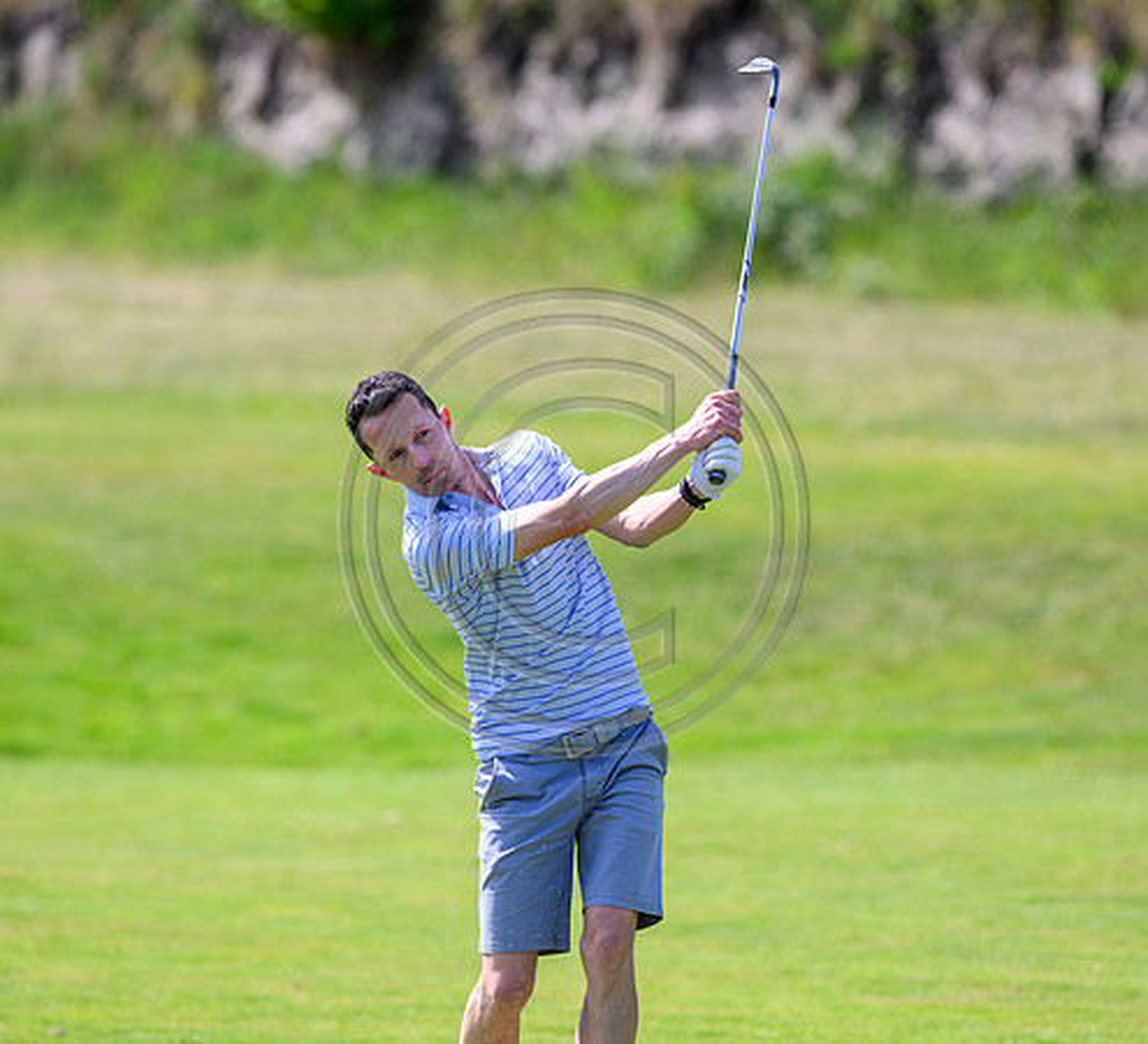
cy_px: 522
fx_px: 17396
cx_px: 562
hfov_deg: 3.8
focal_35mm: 485
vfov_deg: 3.4
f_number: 4
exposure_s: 1/3200
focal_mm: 400
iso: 500
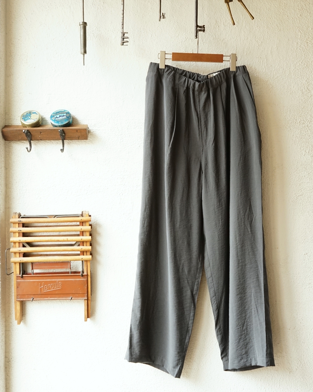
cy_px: 171
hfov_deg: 45.8
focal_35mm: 32
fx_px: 371
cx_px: 157
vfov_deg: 55.5
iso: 800
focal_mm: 28
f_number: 10
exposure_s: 1/20
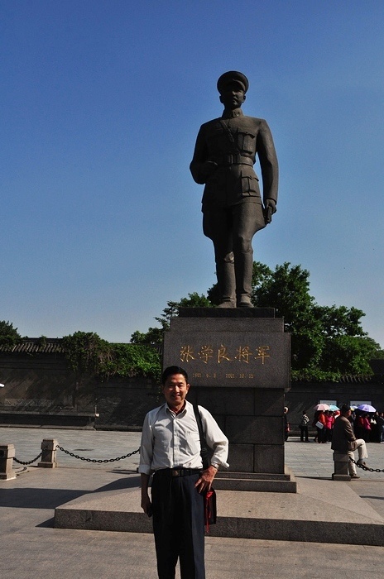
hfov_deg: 35.4
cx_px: 192
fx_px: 602
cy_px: 290
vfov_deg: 51.4
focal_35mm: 38
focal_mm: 25
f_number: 13
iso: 400
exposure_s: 1/1600
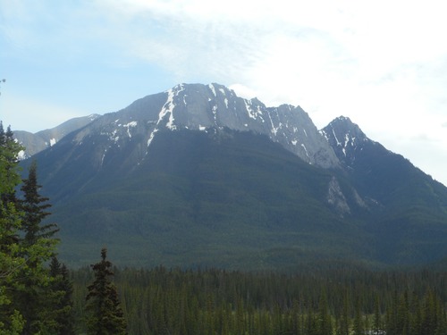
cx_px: 224
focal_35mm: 77
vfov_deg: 19.1
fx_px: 994
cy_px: 168
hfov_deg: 25.3
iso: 80
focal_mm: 13.8
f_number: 5.5
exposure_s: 1/320
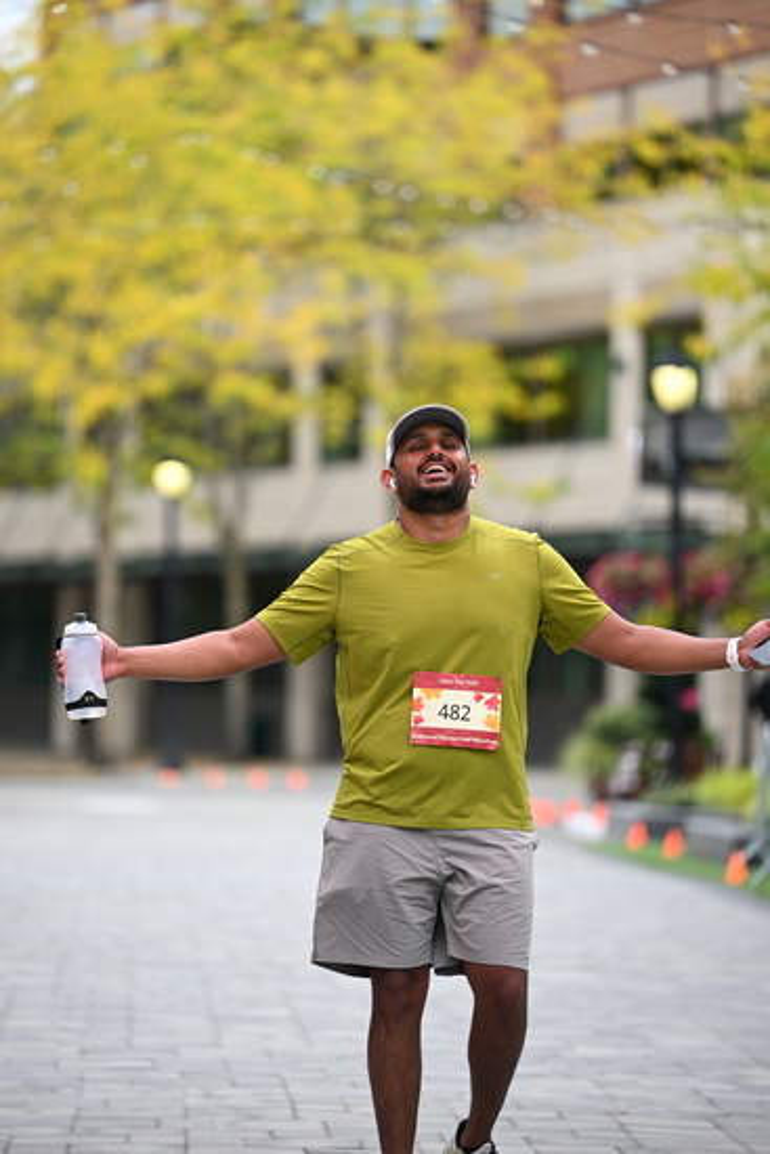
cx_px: 385
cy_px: 577
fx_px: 5290
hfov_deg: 8.3
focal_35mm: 165
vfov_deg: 12.4
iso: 400
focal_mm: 165
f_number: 2.8
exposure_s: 1/1250
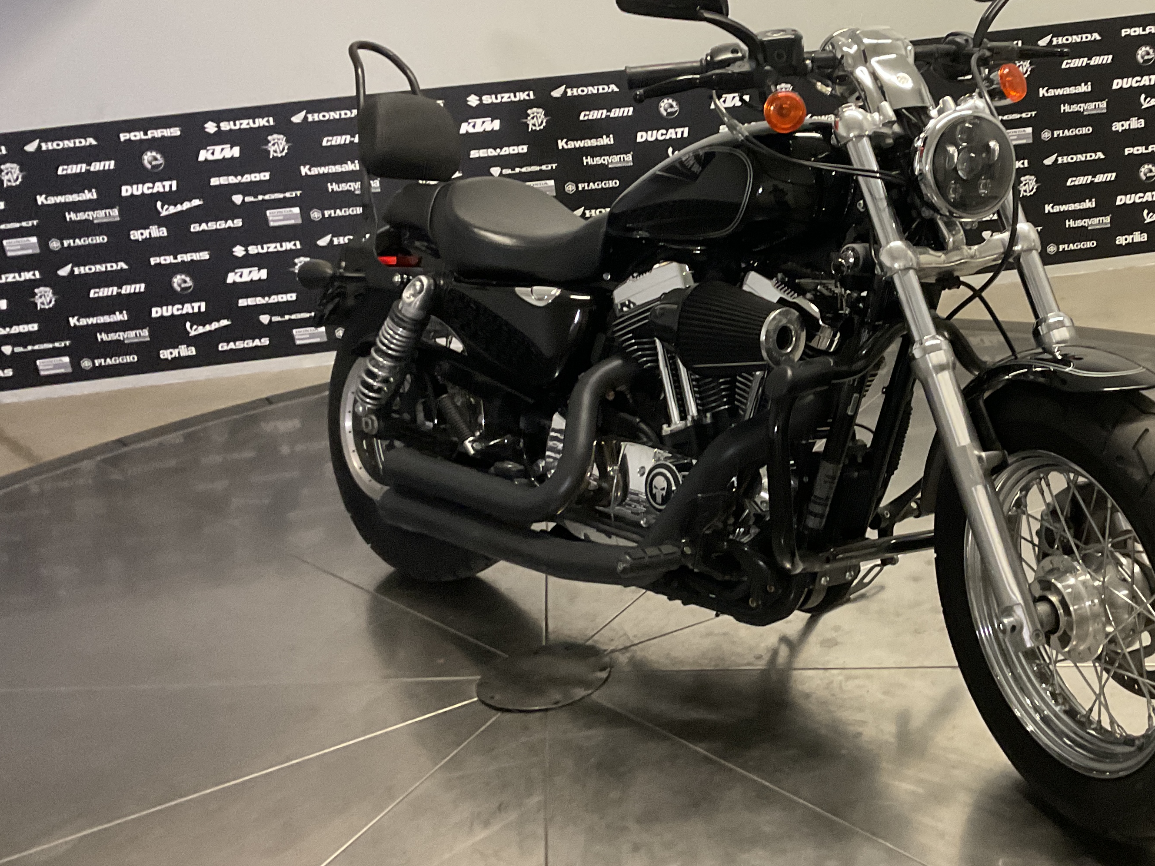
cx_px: 853
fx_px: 1468
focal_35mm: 44
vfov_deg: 32.8
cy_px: 348
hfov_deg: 41.8
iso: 250
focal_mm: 3
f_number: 1.8
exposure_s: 1/60
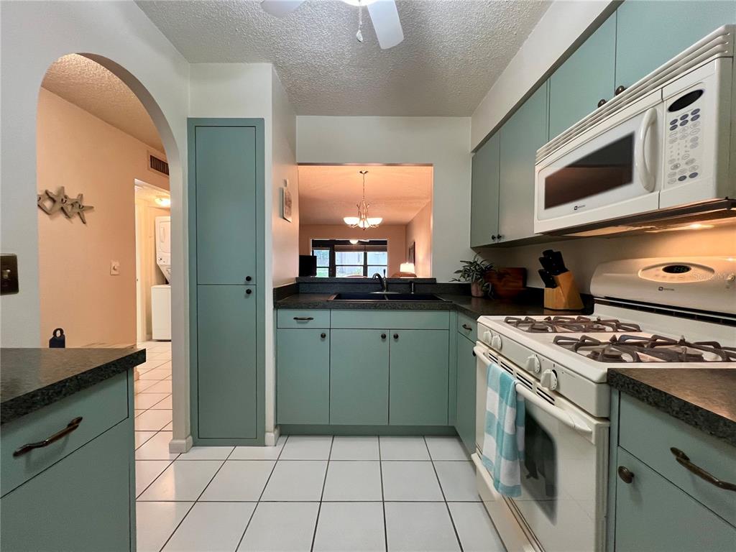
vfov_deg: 89.9
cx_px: 368
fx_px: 276
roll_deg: -0.4
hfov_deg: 106.2
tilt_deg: -2.1
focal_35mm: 13
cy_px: 276
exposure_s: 1/60
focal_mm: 1.57
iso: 250
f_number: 1.8
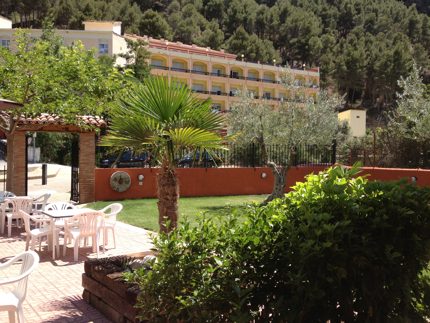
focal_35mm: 35
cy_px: 162
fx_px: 435
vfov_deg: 40.7
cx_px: 215
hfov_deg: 52.6
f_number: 2.4
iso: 64
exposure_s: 1/767
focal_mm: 4.28
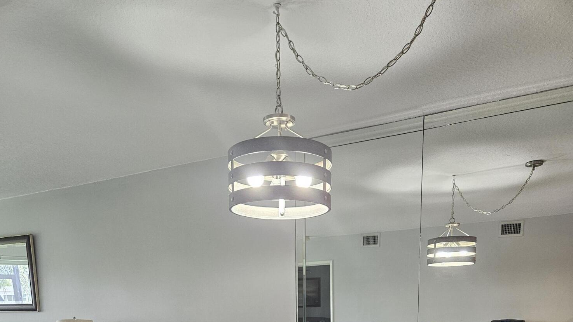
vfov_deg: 29.7
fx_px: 517
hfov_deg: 58.0
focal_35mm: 34
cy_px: 386
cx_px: 282
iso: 250
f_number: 1.8
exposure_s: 1/120
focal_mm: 5.4
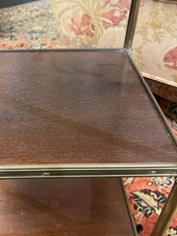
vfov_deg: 52.6
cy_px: 125
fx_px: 239
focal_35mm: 35
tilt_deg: -38.2
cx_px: 54
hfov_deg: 40.0
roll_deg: +0.8
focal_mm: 5.1
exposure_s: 1/33
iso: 640
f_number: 1.6
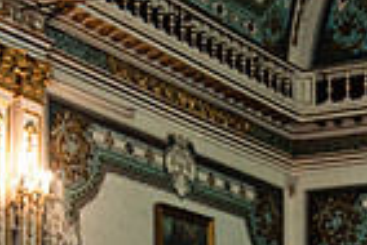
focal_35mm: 139
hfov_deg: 14.7
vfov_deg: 9.5
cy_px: 424
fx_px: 1418
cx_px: 277
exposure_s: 1/100
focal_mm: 34
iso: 2000
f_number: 5
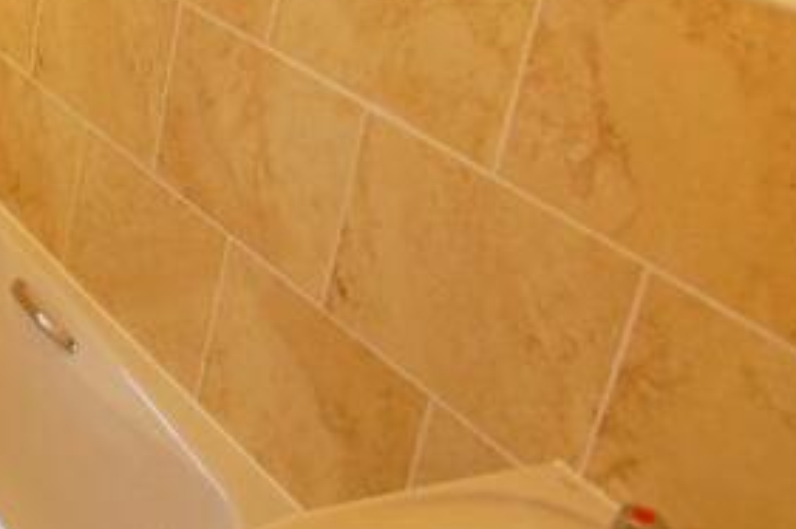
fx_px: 1392
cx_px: -48
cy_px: 167
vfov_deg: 21.4
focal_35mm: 63
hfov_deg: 29.3
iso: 200
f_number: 3.5
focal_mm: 18
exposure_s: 1/30
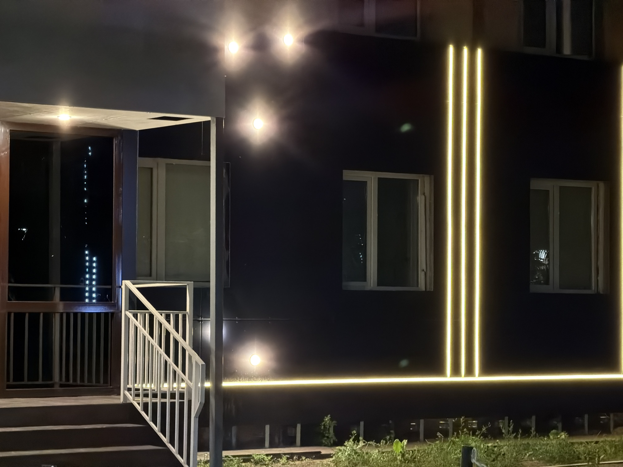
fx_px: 1800
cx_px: 312
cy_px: 234
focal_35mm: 100
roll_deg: -0.2
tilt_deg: +1.9
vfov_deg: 14.8
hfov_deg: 19.6
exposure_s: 1/25
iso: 1600
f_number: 2.8
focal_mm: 16.89
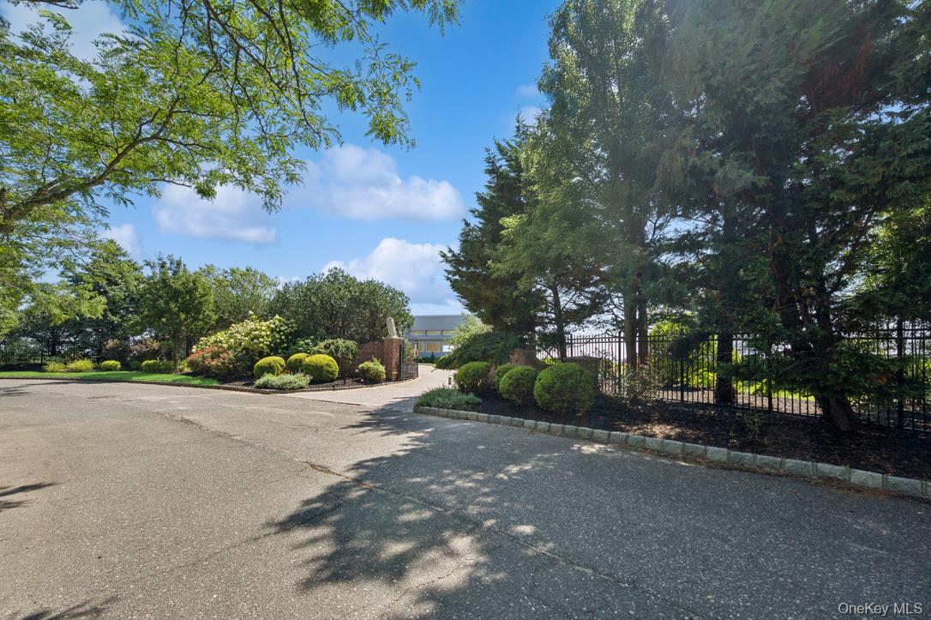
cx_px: 466
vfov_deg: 81.2
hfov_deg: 104.3
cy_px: 310
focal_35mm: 14
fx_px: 362
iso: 200
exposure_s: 1/320
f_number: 9
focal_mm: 14
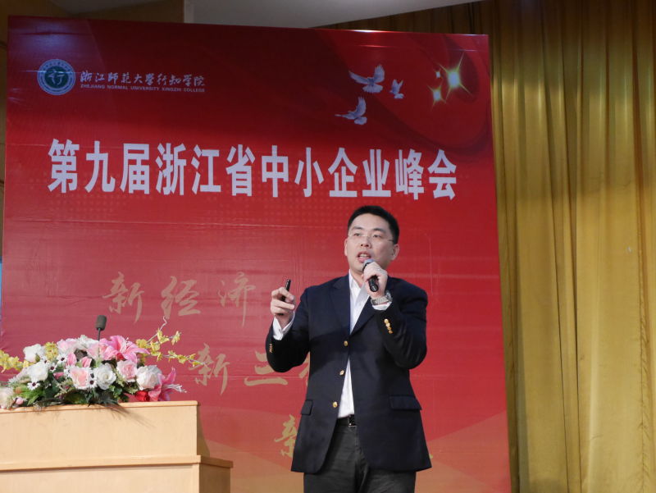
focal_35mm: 74
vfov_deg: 19.9
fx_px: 1403
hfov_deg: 26.3
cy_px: 246
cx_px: 328
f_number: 5.5
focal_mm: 37
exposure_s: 1/50
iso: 3200
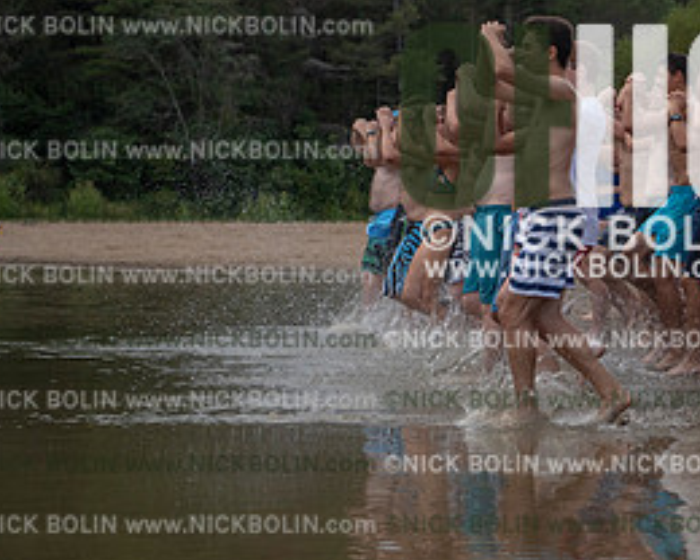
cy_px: 152
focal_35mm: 115
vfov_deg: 13.4
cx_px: 590
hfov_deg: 16.6
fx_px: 2382
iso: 160
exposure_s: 1/1600
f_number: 3.2
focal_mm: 55
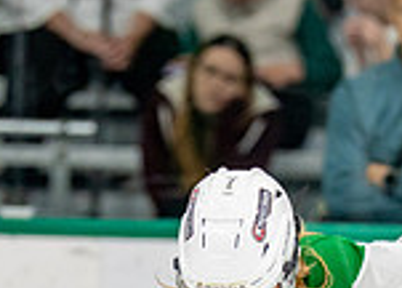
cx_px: 208
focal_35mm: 993
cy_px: 440
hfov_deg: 2.0
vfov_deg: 1.5
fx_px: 11342
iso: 1000
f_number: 2.8
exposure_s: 1/1250
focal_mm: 197
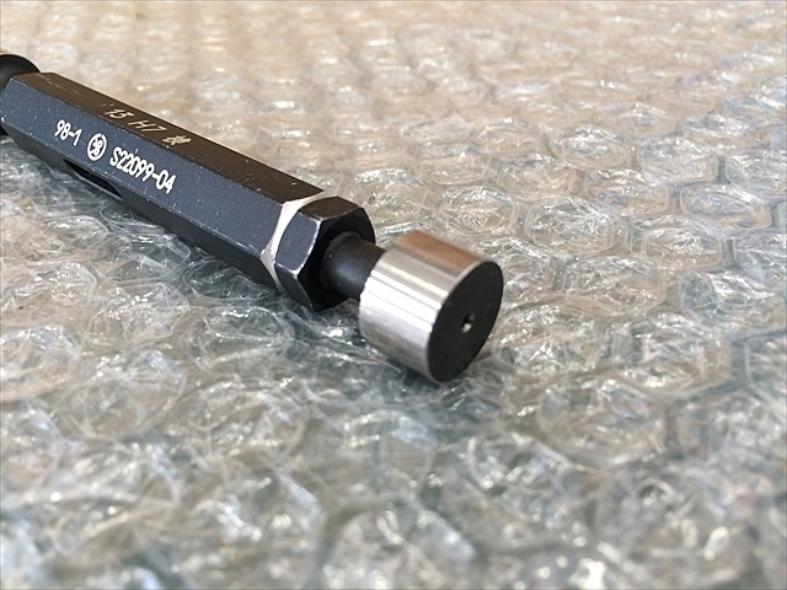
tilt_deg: -38.2
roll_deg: +0.7
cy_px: 295
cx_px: 394
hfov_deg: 61.7
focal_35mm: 29
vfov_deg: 48.2
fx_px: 659
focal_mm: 4.15
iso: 64
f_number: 2.2
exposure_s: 1/30
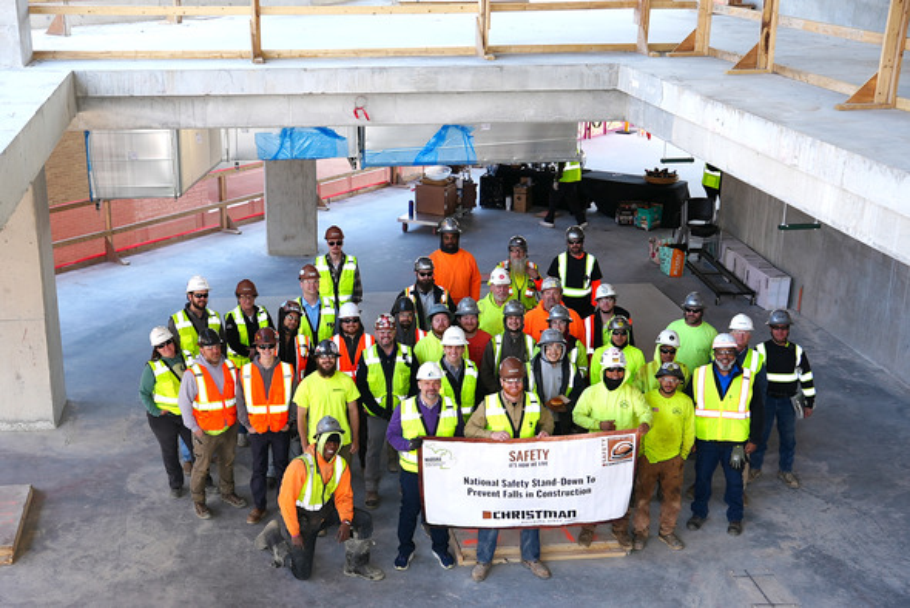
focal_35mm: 42
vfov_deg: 31.9
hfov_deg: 46.4
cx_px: 455
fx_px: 1062
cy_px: 304
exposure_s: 1/60
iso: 80
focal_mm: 28.2
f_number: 4
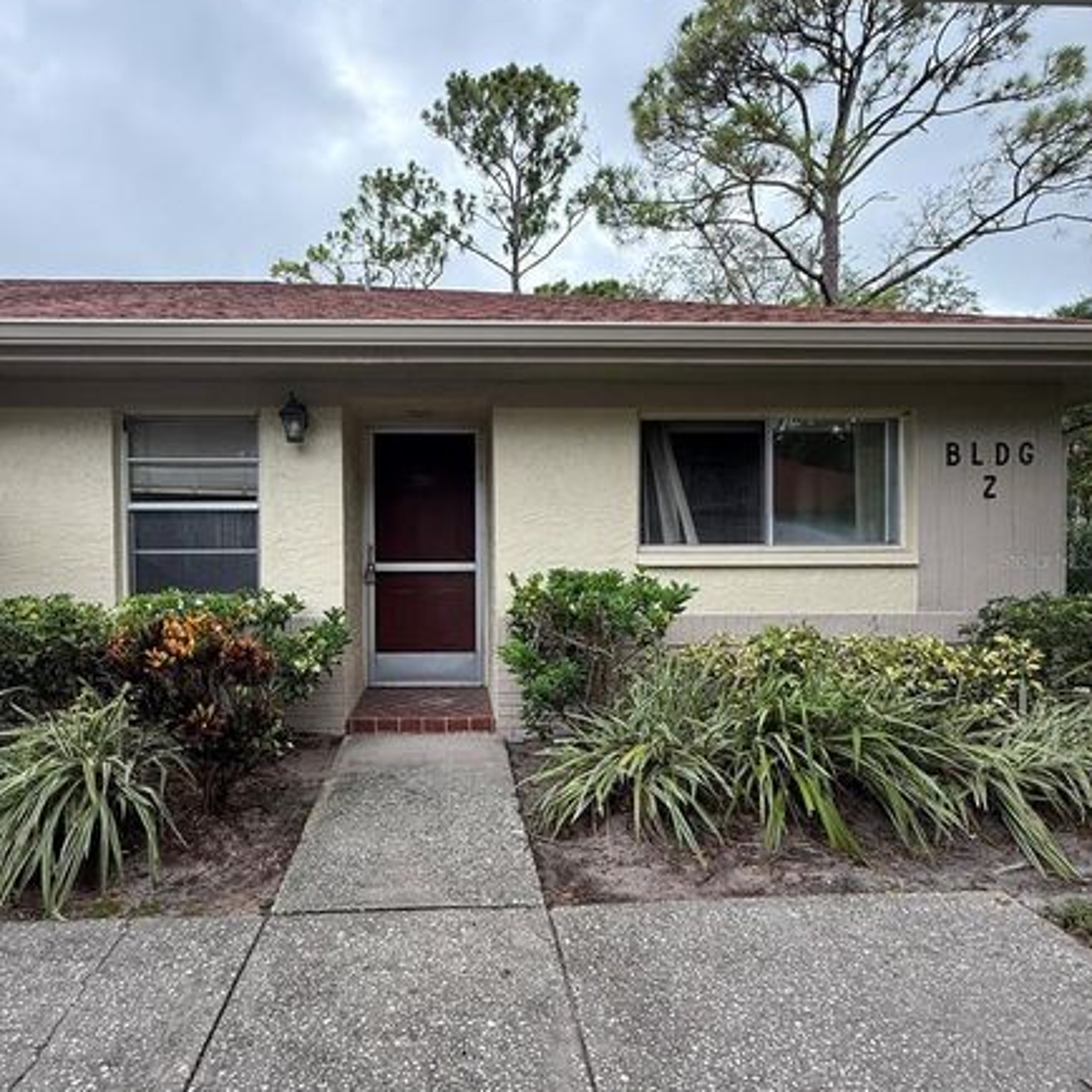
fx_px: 678
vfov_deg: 77.7
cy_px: 560
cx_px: 468
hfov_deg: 77.2
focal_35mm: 19
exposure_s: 1/424
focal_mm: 2.22
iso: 64
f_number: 2.2
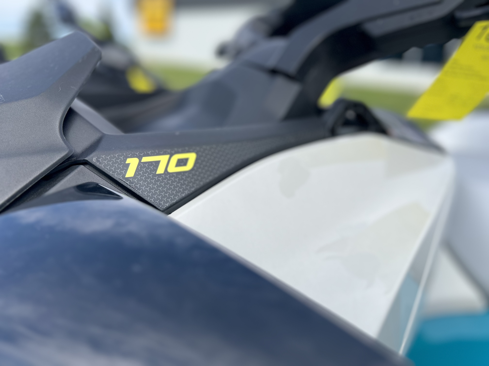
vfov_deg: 53.1
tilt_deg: -19.3
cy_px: 183
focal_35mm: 26
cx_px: 244
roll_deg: -2.2
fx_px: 367
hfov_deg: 67.3
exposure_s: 1/3831
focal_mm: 5.7
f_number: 1.5
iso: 50
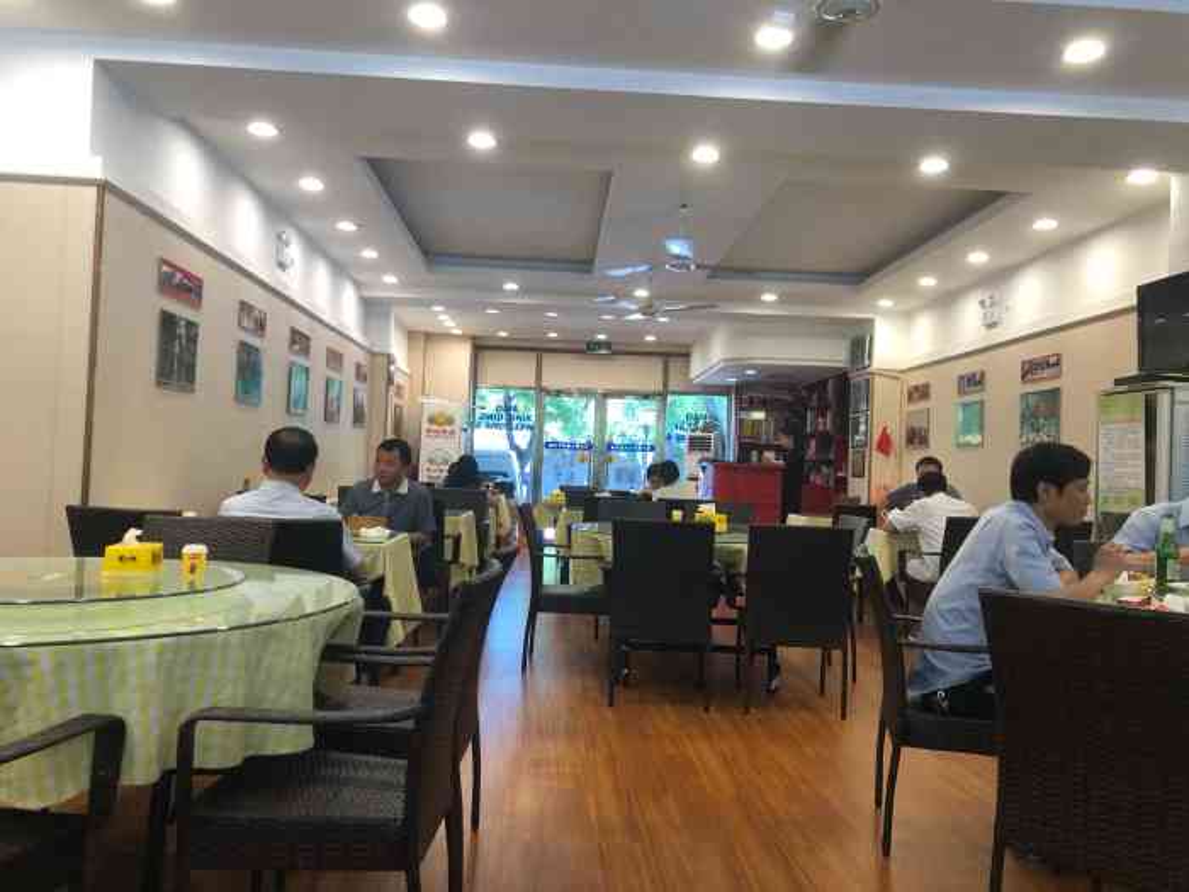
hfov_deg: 63.4
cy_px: 446
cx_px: 594
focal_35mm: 28
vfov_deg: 49.7
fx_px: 962
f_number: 1.8
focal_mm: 4
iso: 40
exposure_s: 1/30
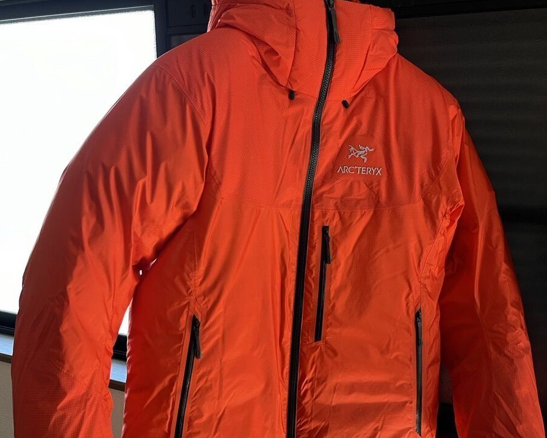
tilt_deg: -14.1
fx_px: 550
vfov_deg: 43.3
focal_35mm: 34
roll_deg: -0.3
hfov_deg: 52.8
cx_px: 273
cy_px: 245
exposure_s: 1/67
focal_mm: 5.1
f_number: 1.6
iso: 125
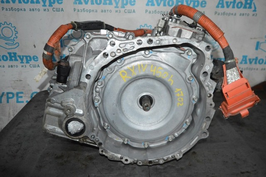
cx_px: 133
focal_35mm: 32
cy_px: 88
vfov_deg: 41.6
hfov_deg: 59.6
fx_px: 232
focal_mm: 21
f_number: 3.8
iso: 3200
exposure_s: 1/60
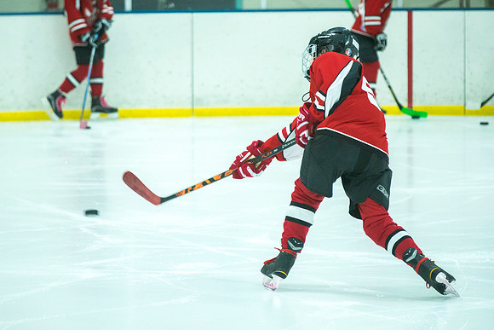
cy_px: 158
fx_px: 3206
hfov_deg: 8.8
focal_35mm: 234
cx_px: 240
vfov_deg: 5.9
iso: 6400
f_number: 5.6
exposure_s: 1/500
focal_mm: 195
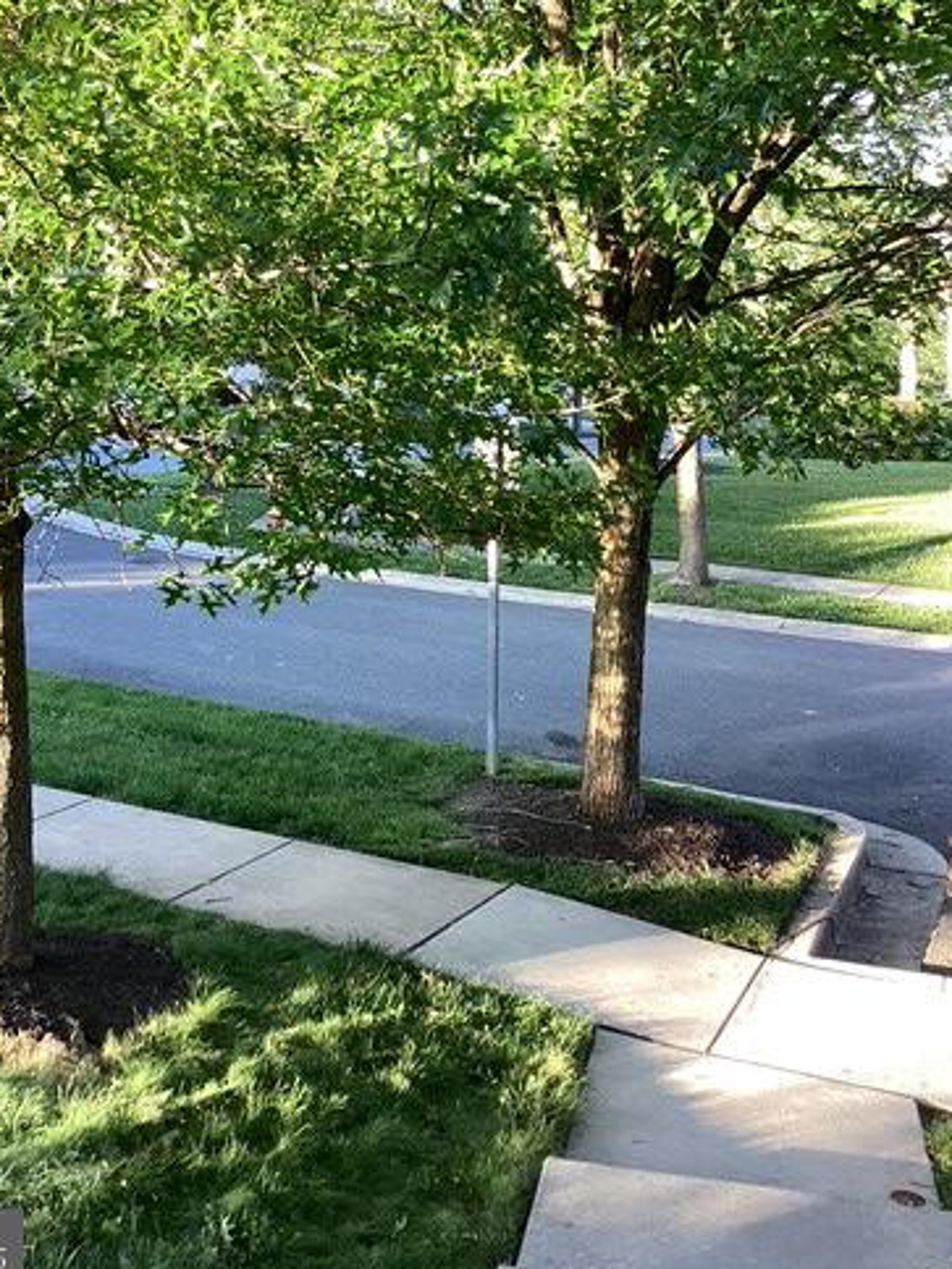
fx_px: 1503
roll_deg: -2.6
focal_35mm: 41
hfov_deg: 35.0
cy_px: 459
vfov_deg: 45.3
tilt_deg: -3.9
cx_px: 380
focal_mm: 3.3
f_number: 2.4
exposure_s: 1/120
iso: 64
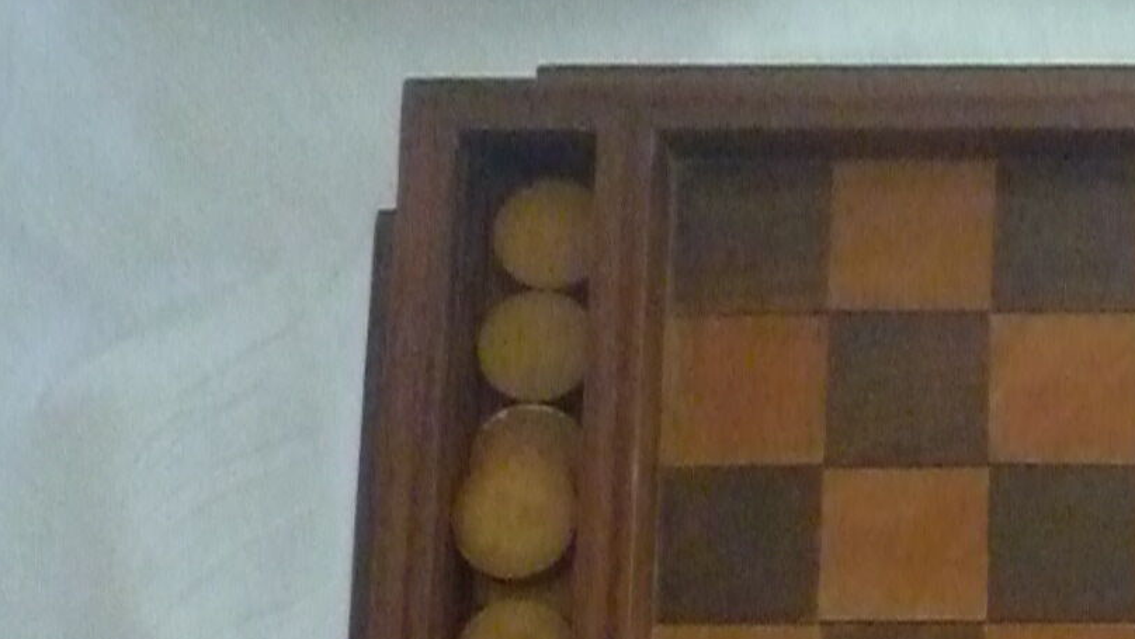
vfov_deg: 16.1
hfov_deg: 26.6
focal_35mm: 69
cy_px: 941
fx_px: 2077
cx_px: 1415
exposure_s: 1/100
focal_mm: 4.4
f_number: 2.8
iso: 1600
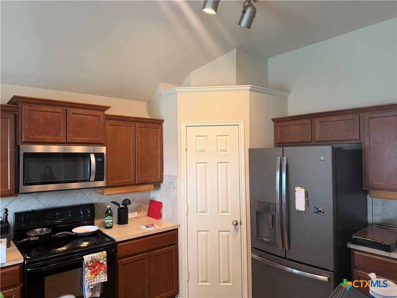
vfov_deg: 56.8
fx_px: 275
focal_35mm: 24
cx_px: 198
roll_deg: +0.6
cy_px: 149
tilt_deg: +0.5
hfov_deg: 71.6
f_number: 1.78
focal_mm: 6.76
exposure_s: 1/60
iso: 160
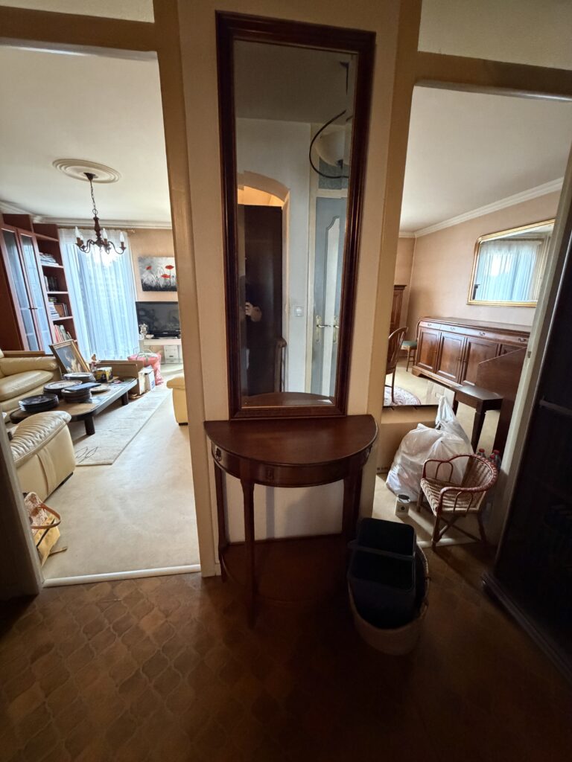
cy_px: 381
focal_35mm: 14
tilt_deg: -15.3
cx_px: 286
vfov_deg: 102.1
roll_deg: +0.3
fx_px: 308
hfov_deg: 85.7
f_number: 2.2
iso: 1250
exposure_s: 1/50
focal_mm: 2.22
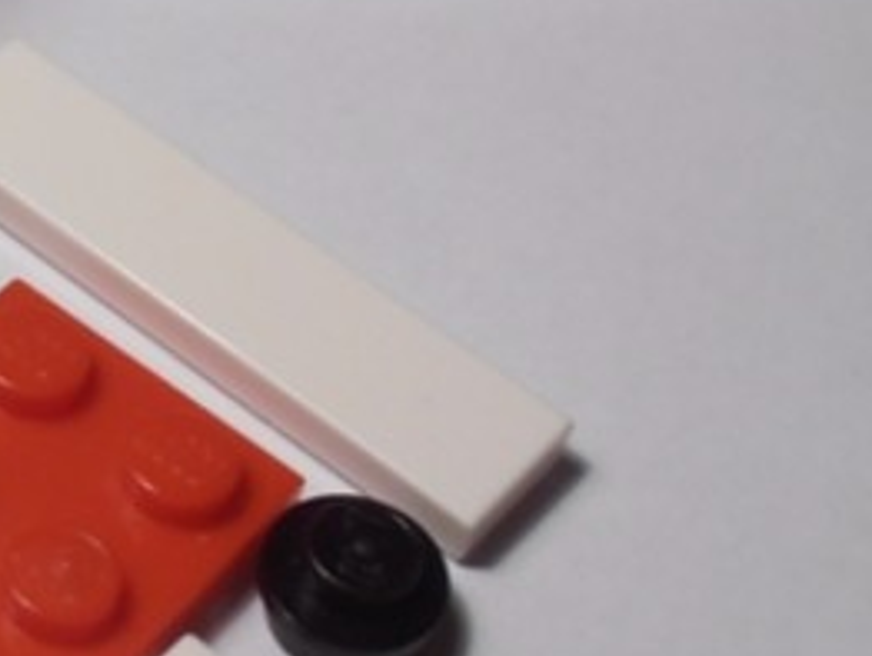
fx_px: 3202
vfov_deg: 11.6
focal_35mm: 127
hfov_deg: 14.7
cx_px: -346
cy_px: 115
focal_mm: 6.61
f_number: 3.9
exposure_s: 1/50
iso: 80
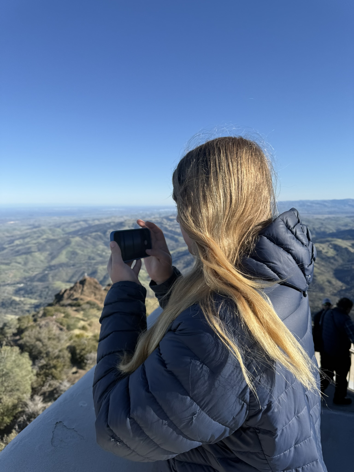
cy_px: 236
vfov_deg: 71.6
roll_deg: -0.8
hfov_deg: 56.8
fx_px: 327
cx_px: 177
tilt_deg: -3.5
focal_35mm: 24
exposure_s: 1/3953
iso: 80
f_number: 1.78
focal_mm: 6.76
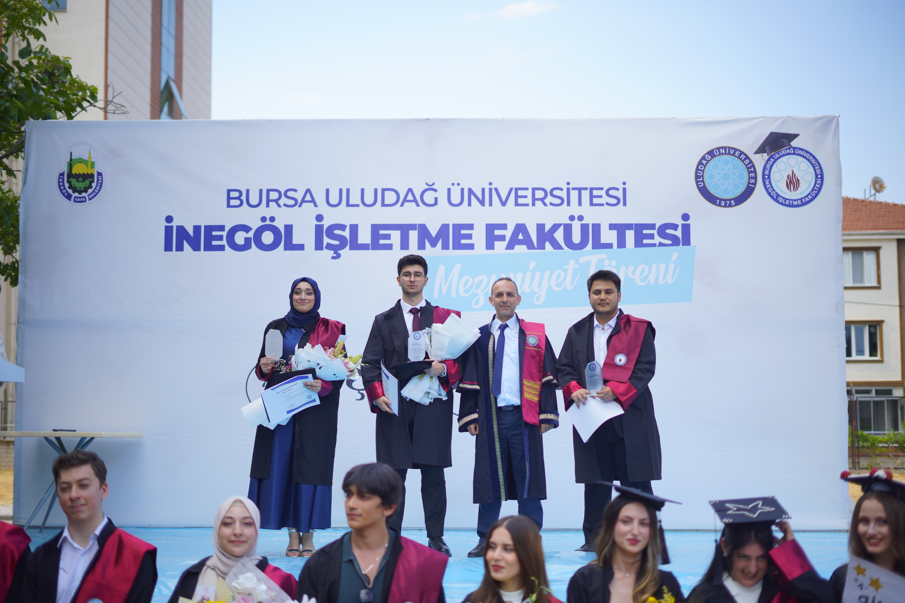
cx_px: 452
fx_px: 1257
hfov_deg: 39.6
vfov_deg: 27.0
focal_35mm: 50
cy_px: 302
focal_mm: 50
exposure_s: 1/1600
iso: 100
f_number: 1.8
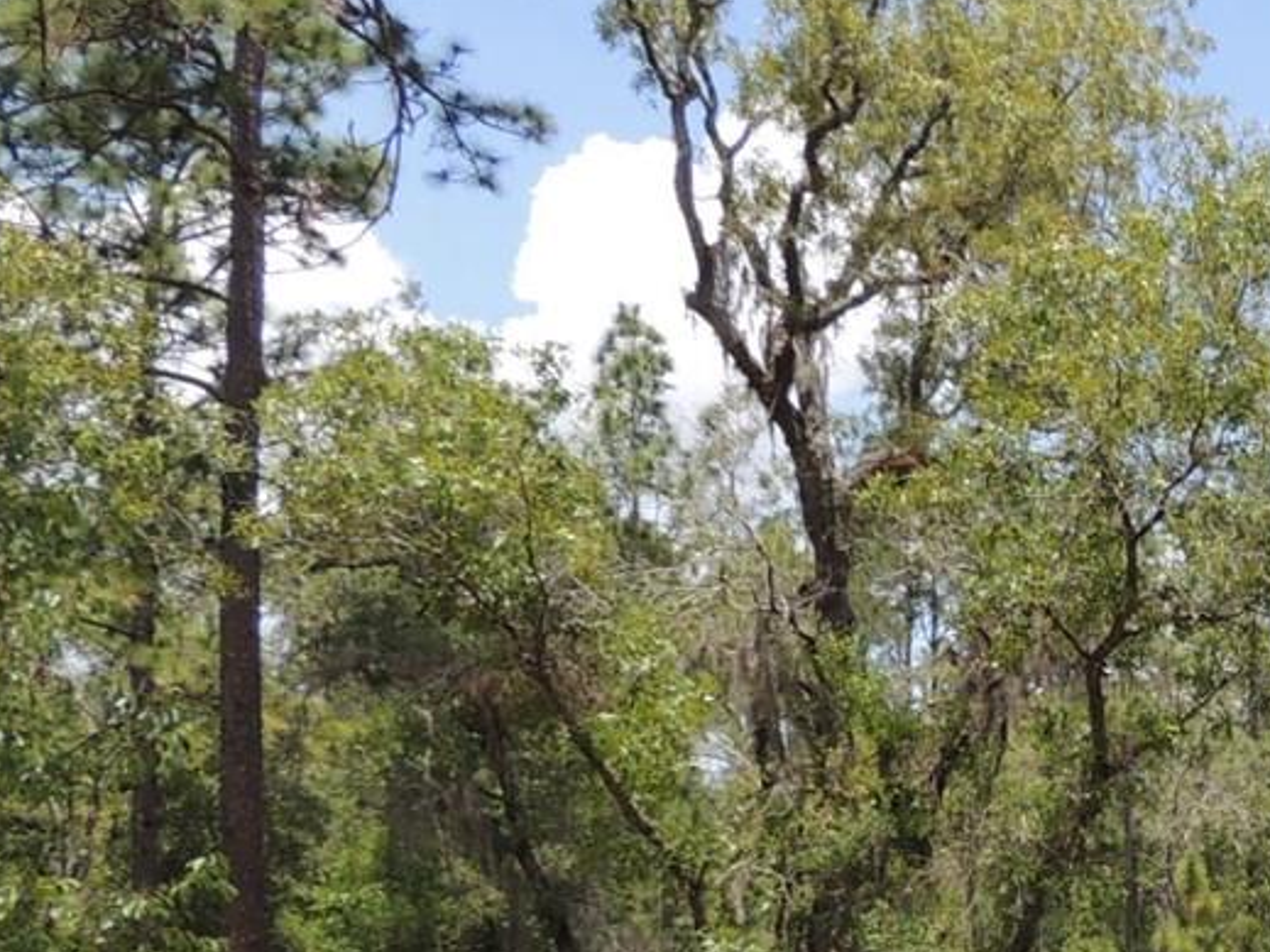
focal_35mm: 74
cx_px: 1537
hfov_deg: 23.9
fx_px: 2714
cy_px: 1025
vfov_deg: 19.1
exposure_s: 1/1000
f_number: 3
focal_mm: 4.3
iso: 100
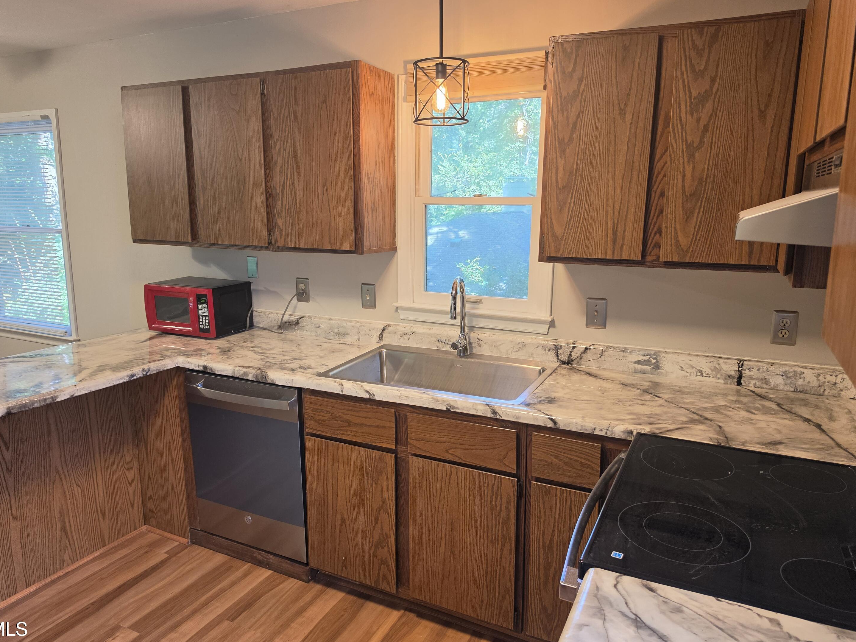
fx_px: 593
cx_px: 421
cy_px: 325
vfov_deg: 56.8
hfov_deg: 71.6
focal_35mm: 24
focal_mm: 6.5
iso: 125
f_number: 1.4
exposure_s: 1/120
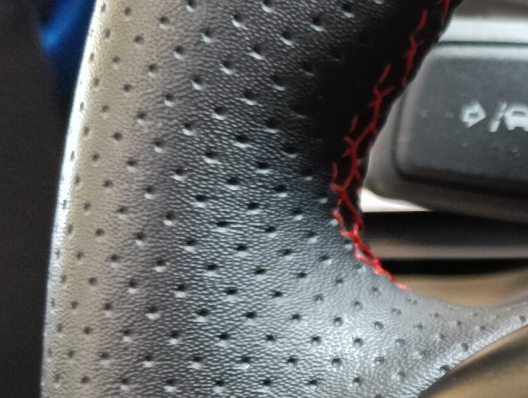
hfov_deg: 20.8
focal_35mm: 81
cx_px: 770
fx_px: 1238
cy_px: 467
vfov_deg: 17.5
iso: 1000
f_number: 16
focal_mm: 3.98
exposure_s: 1/25
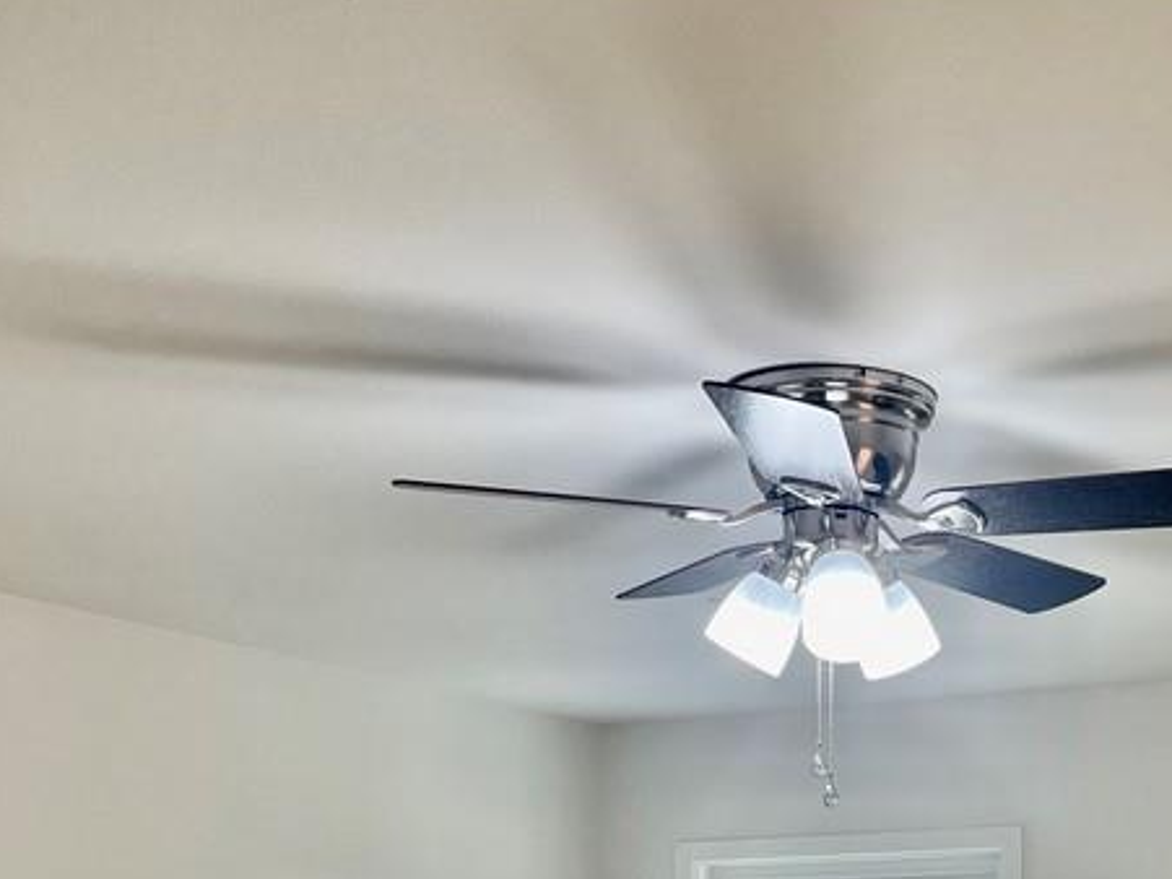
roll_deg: -0.4
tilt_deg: +2.2
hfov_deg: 31.6
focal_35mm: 59
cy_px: 973
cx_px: 985
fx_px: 1997
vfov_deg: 23.3
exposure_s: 1/120
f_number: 1.6
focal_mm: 4.2
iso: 80
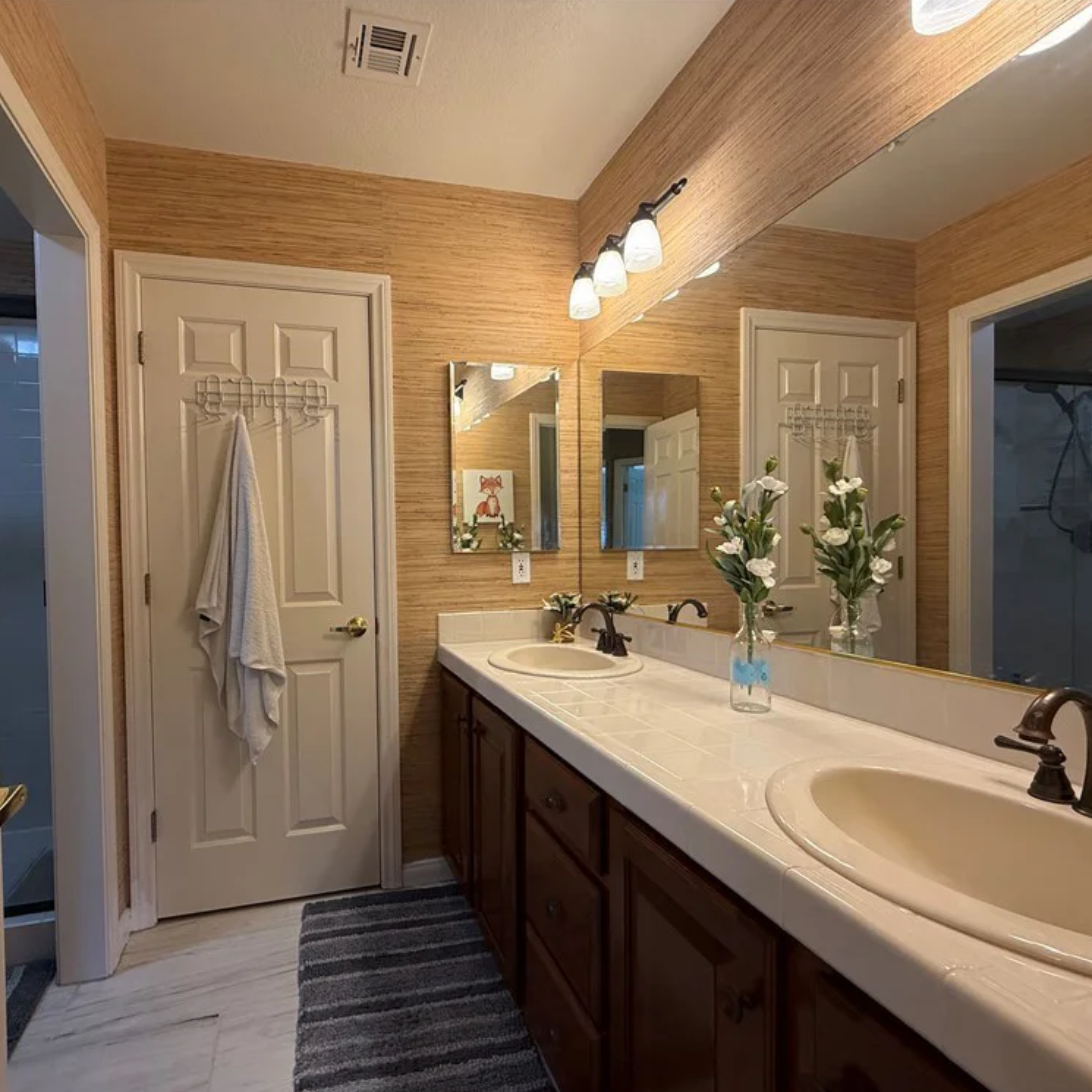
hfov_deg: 83.1
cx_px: 446
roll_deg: +1.1
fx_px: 607
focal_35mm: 17
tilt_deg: -0.6
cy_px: 560
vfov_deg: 84.0
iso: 160
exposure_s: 1/120
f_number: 2.2
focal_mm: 2.22
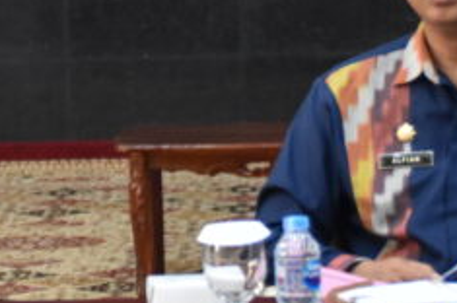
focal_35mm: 275
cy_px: 52
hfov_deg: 7.5
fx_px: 3486
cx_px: 45
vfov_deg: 5.0
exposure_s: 1/100
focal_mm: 56
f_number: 5
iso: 3200
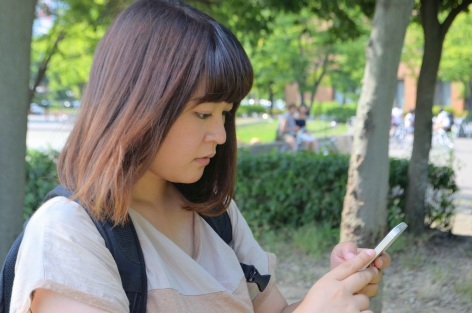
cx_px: 236
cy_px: 156
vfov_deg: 21.5
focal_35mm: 63
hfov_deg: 32.0
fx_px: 824
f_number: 7.1
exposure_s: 1/200
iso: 200
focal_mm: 42
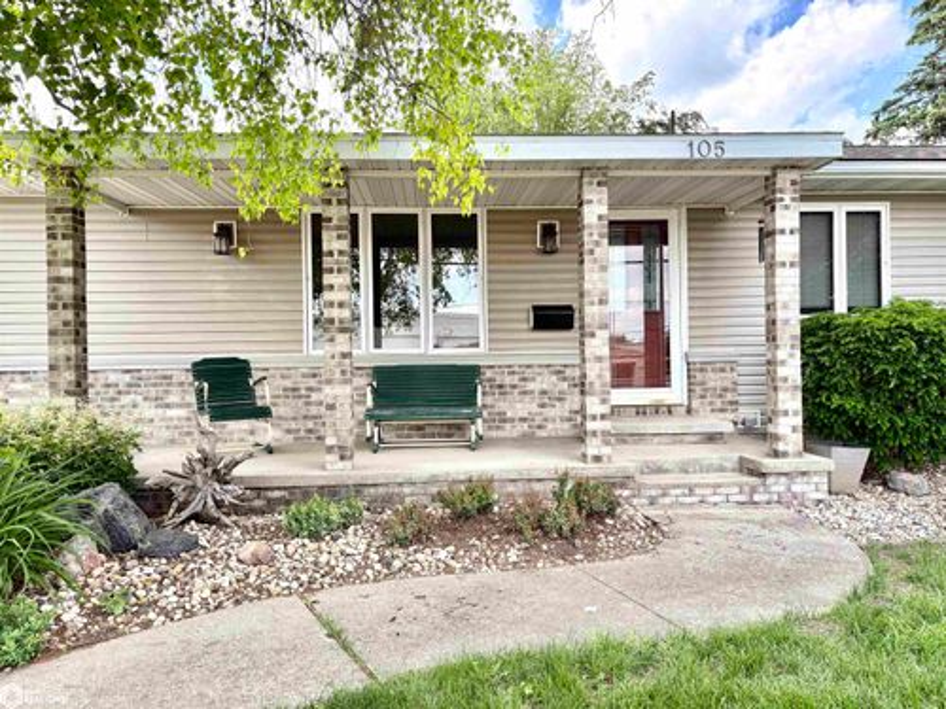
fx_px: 711
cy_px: 354
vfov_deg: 53.1
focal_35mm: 26
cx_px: 473
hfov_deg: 67.3
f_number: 1.6
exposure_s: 1/635
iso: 64
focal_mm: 5.96
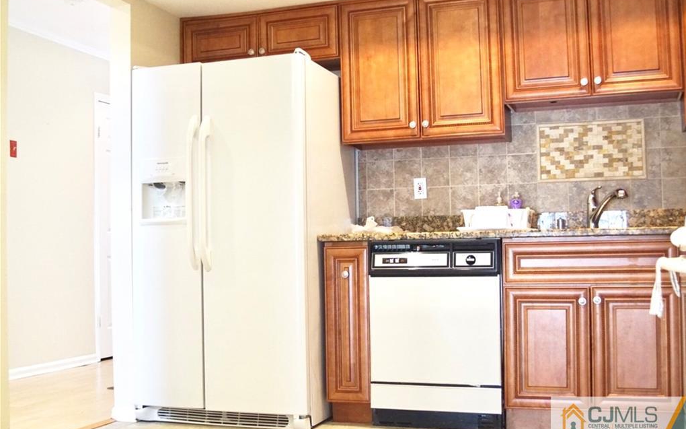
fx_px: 804
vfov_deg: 29.8
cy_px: 209
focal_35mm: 43
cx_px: 344
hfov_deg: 46.2
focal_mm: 28
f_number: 4
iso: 1600
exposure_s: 1/160
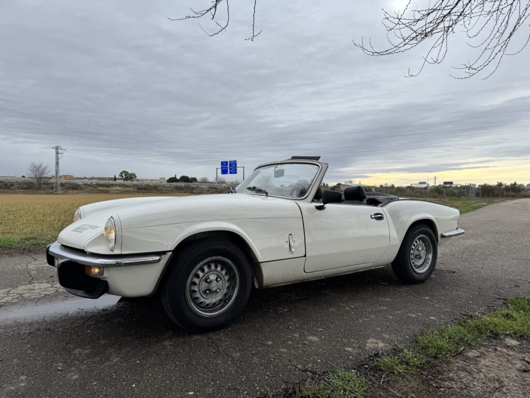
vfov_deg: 56.8
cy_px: 199
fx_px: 367
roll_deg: -0.5
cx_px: 265
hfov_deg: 71.6
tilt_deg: -0.9
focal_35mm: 24
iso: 80
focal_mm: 6.76
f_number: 1.78
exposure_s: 1/2833
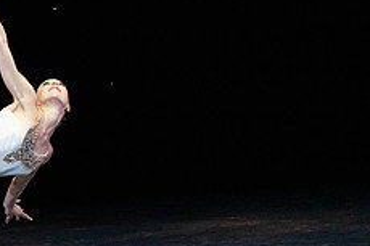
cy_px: 160
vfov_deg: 1.7
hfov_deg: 2.6
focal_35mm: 802
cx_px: -87
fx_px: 8237
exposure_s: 1/500
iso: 20000
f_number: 11
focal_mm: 318
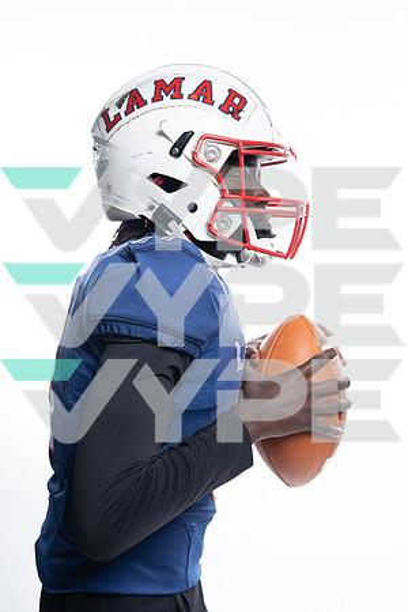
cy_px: 306
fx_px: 833
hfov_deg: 27.5
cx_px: 204
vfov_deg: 40.3
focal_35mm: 49
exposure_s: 1/250
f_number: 5.6
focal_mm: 49
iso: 200
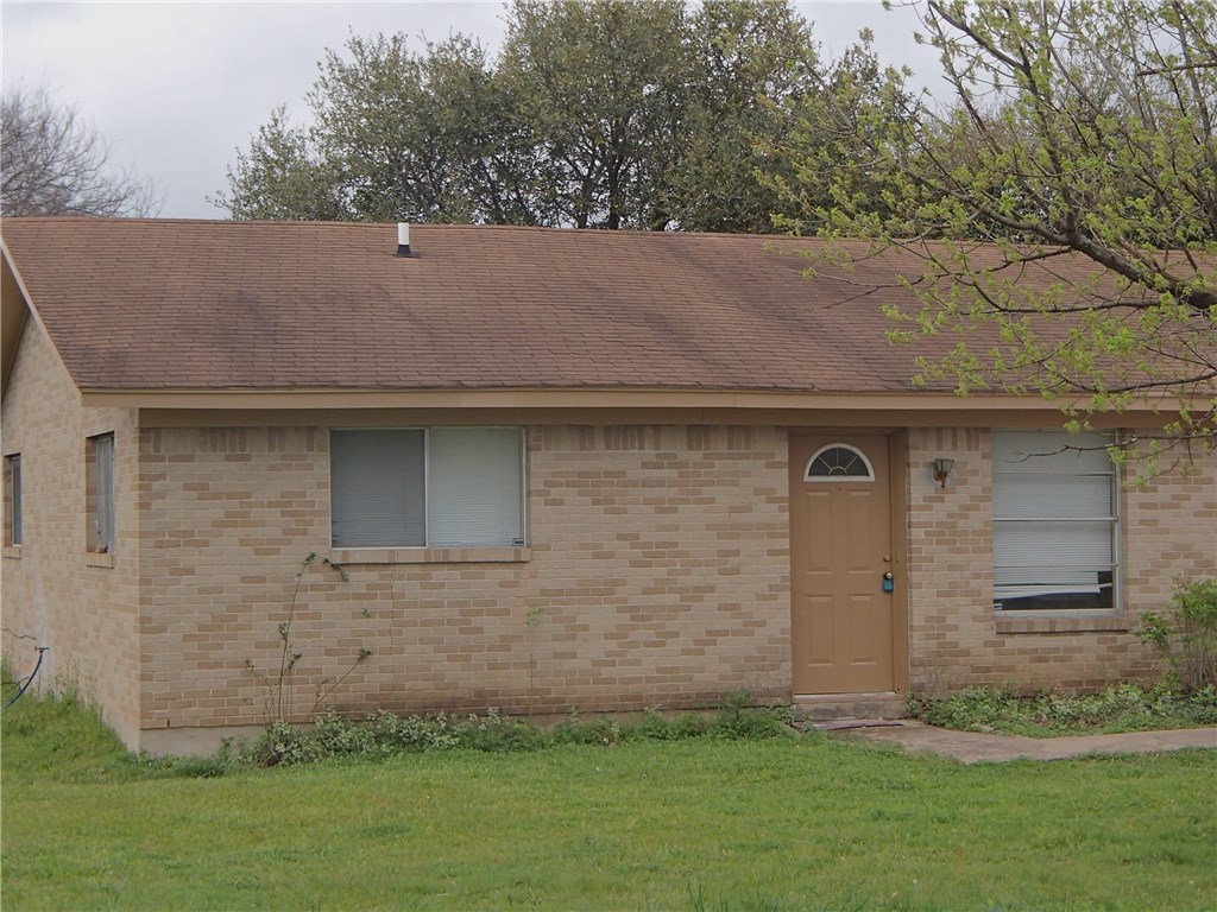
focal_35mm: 68
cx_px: 608
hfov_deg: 28.6
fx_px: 2391
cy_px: 456
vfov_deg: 21.6
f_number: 5.5
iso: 100
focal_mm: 12.26
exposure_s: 1/160
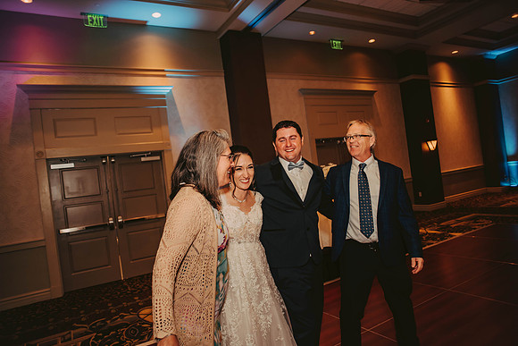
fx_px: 345
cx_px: 259
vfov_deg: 53.2
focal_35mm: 24
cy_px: 173
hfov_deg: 73.7
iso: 800
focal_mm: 24
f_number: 2.8
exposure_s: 1/125
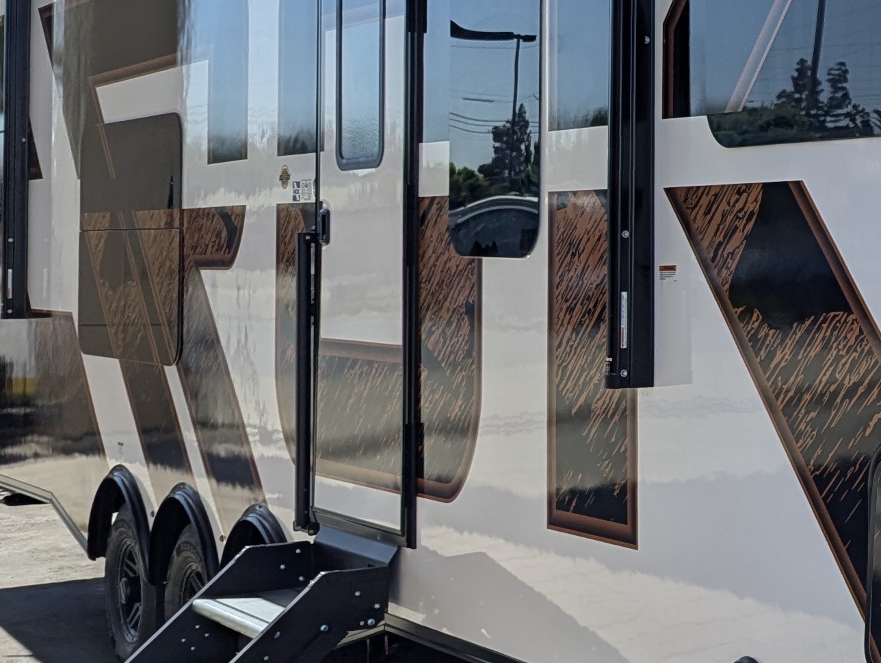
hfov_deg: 22.3
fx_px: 1937
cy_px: 214
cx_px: 1222
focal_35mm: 76
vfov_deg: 19.4
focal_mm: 6.81
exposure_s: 1/1887
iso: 47
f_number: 1.85
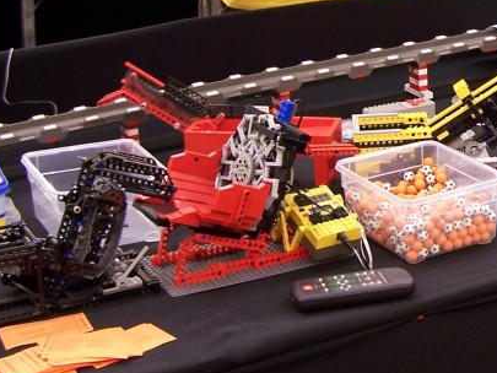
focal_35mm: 96
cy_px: 107
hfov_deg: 19.9
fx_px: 1379
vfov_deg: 15.4
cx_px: 476
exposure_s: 1/2
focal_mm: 6.3
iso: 80
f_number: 2.8
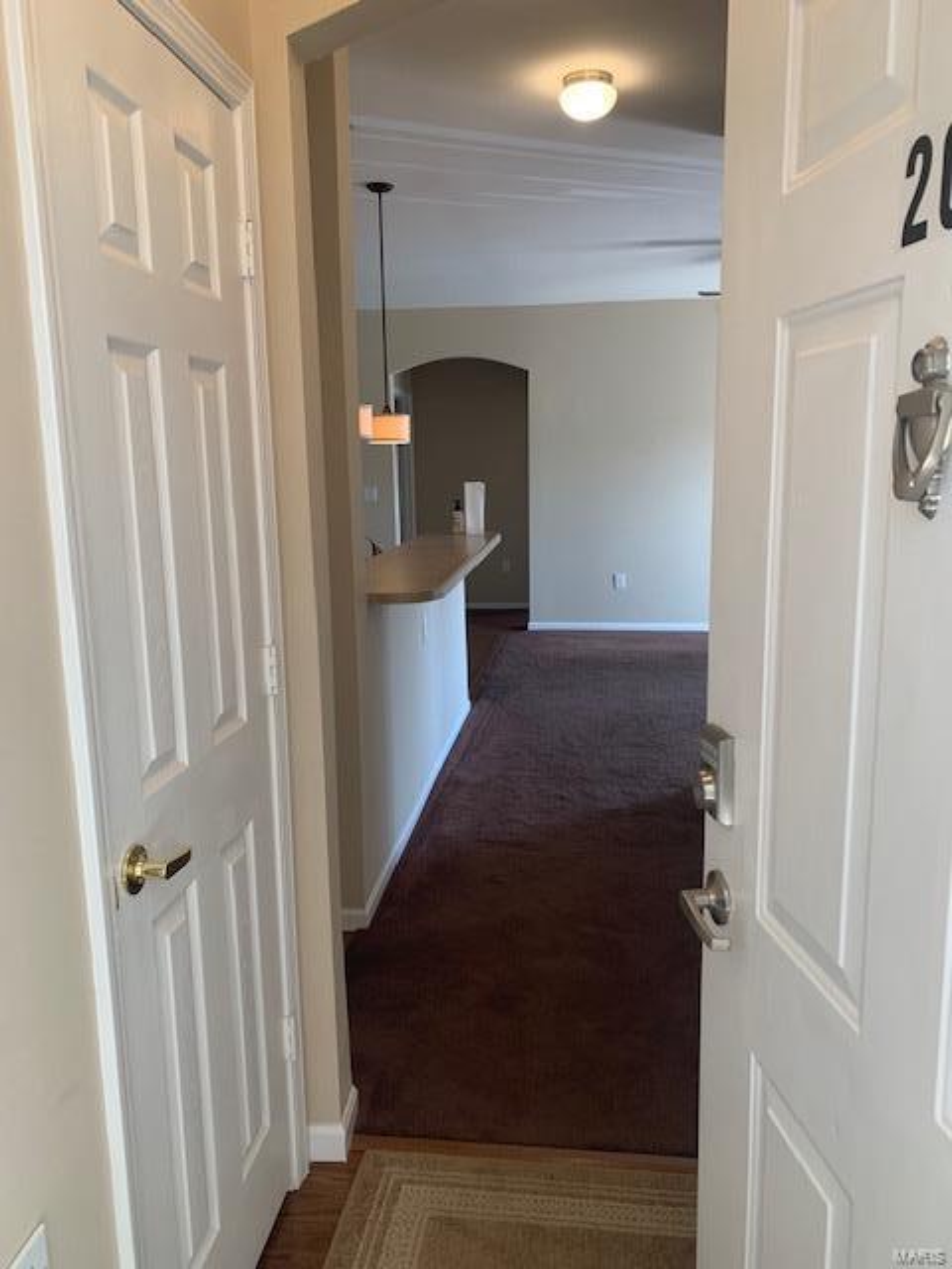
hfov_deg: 53.1
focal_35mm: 26
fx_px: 953
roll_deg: +1.6
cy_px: 634
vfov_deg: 67.3
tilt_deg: -8.4
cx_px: 476
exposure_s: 1/120
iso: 100
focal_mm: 4.25
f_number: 1.8
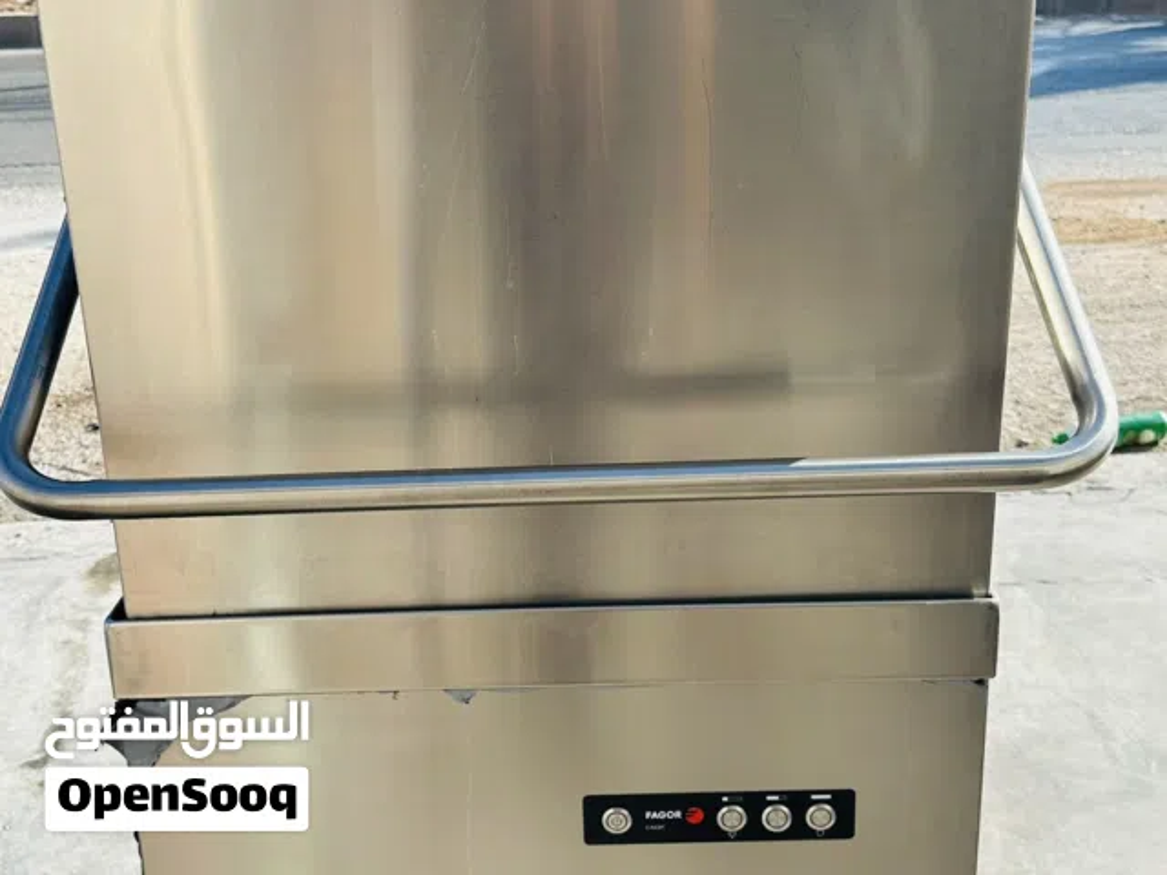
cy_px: 438
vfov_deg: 56.8
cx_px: 584
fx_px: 809
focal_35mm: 24
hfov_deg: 71.6
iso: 80
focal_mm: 6.86
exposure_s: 1/1988
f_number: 1.78
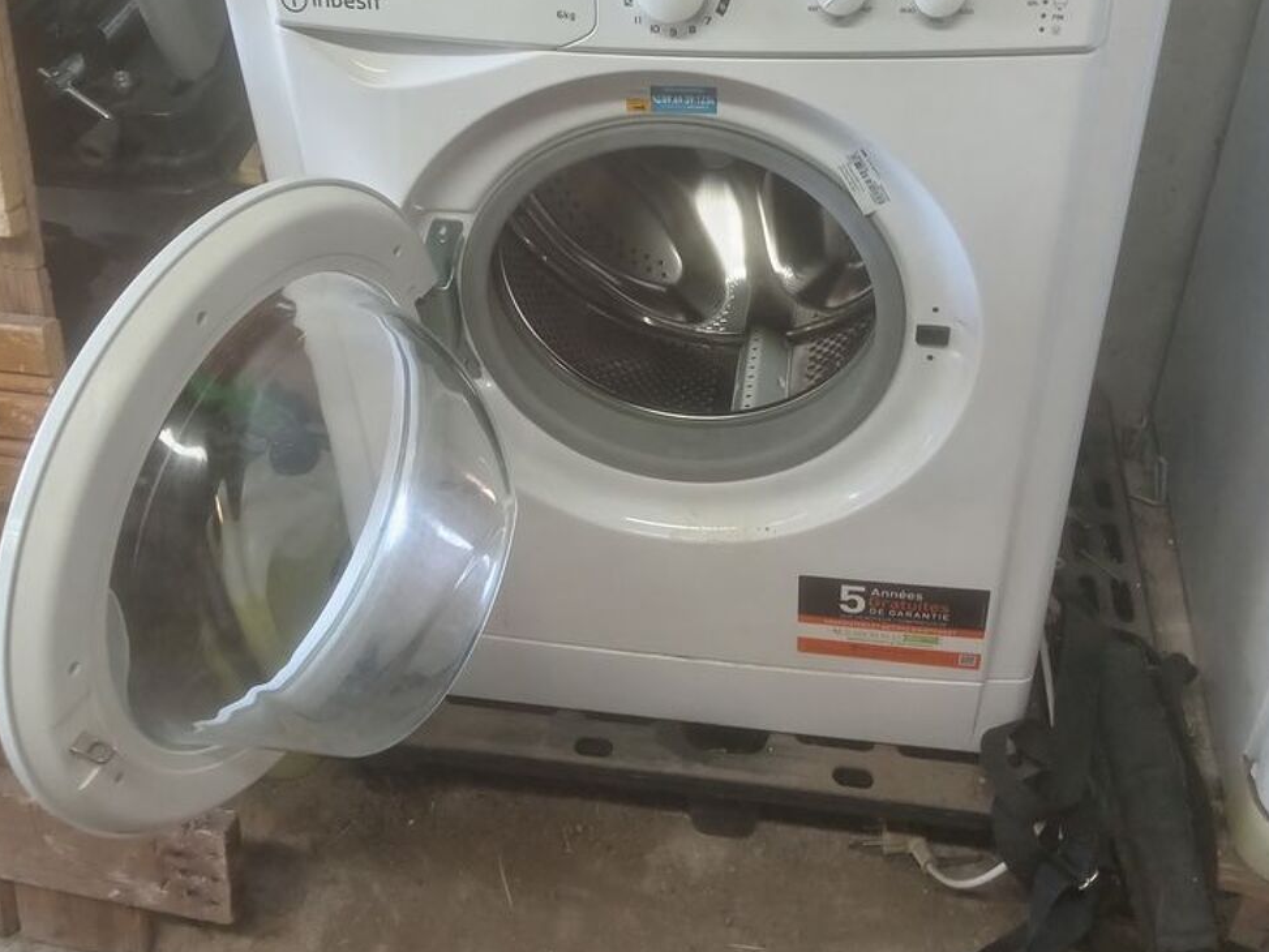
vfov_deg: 37.9
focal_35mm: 37
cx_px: 625
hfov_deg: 50.1
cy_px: 268
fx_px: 1357
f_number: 1.8
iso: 540
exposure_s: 1/25
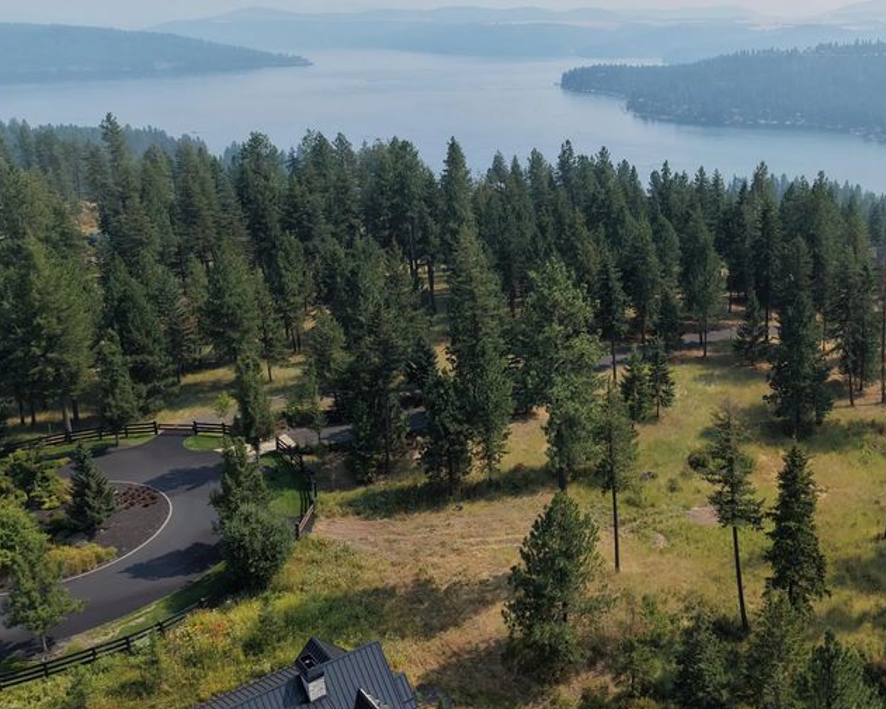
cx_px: 681
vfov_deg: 38.9
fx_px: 997
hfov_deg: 46.0
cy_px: 270
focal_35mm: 38
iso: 400
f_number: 1.8
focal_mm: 8.67
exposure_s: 1/8000
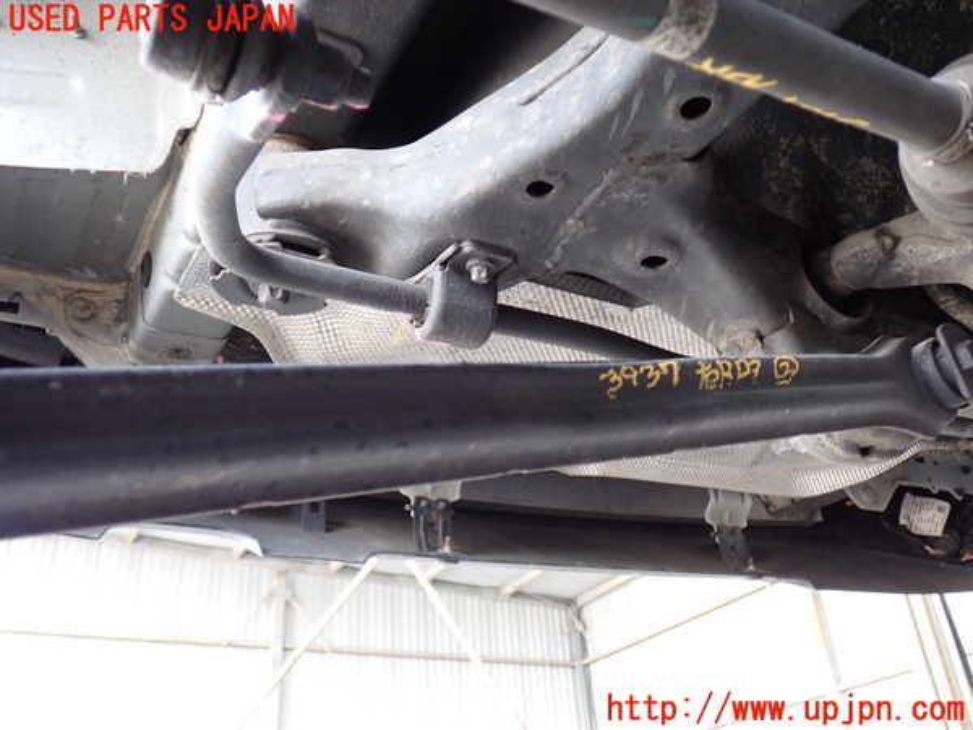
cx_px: 486
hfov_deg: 56.8
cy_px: 365
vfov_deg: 44.2
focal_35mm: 32
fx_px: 899
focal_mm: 5.79
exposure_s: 1/30
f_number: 2.4
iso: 200
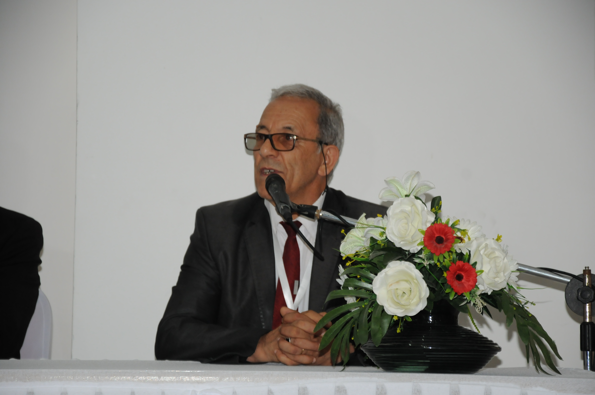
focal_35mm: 158
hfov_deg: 13.1
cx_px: 298
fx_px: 2600
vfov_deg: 8.7
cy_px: 198
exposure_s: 1/60
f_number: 5.6
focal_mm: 105
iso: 800
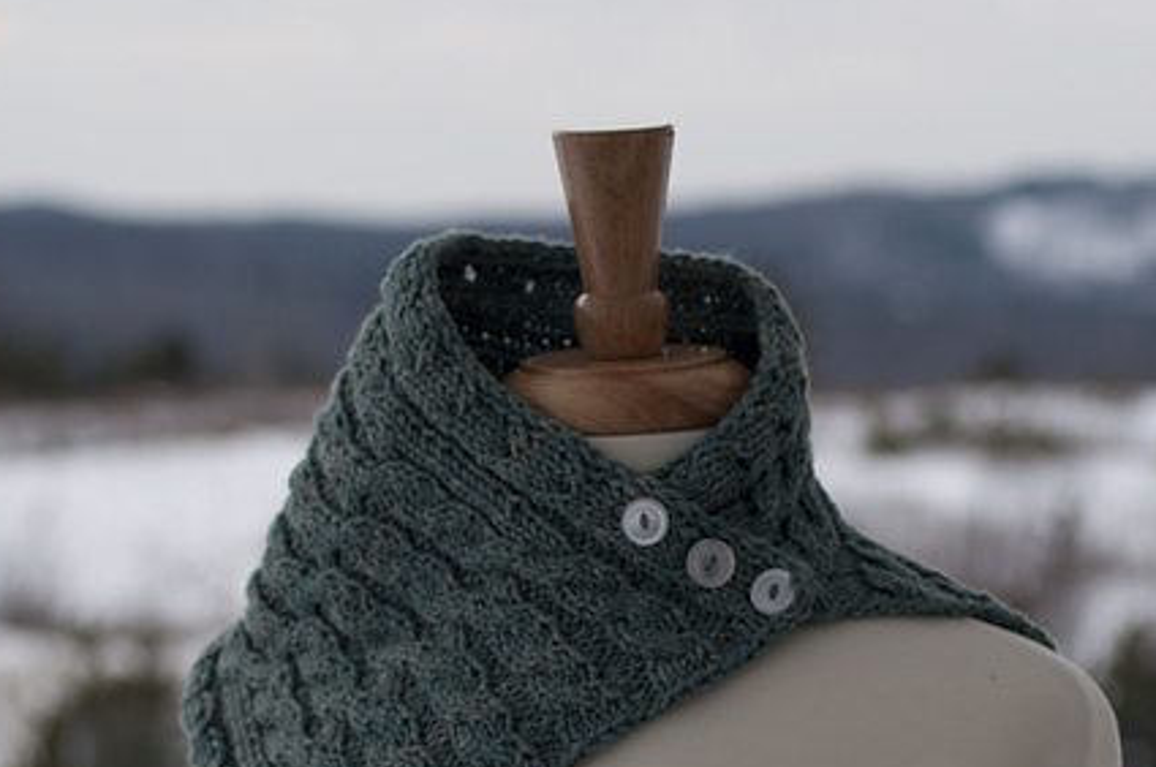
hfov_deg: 13.0
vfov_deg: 8.7
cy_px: 515
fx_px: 5066
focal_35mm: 158
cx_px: 704
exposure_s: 1/800
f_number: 6.3
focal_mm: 70
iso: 320
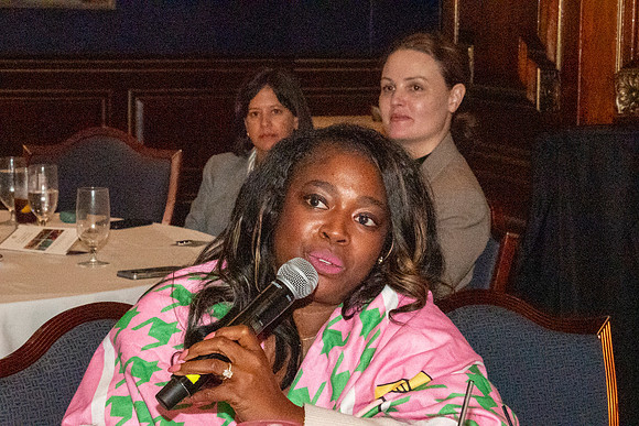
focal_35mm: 117
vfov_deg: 11.7
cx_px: 320
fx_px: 2077
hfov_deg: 17.5
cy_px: 213
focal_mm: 78
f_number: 16
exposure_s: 1/160
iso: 20000
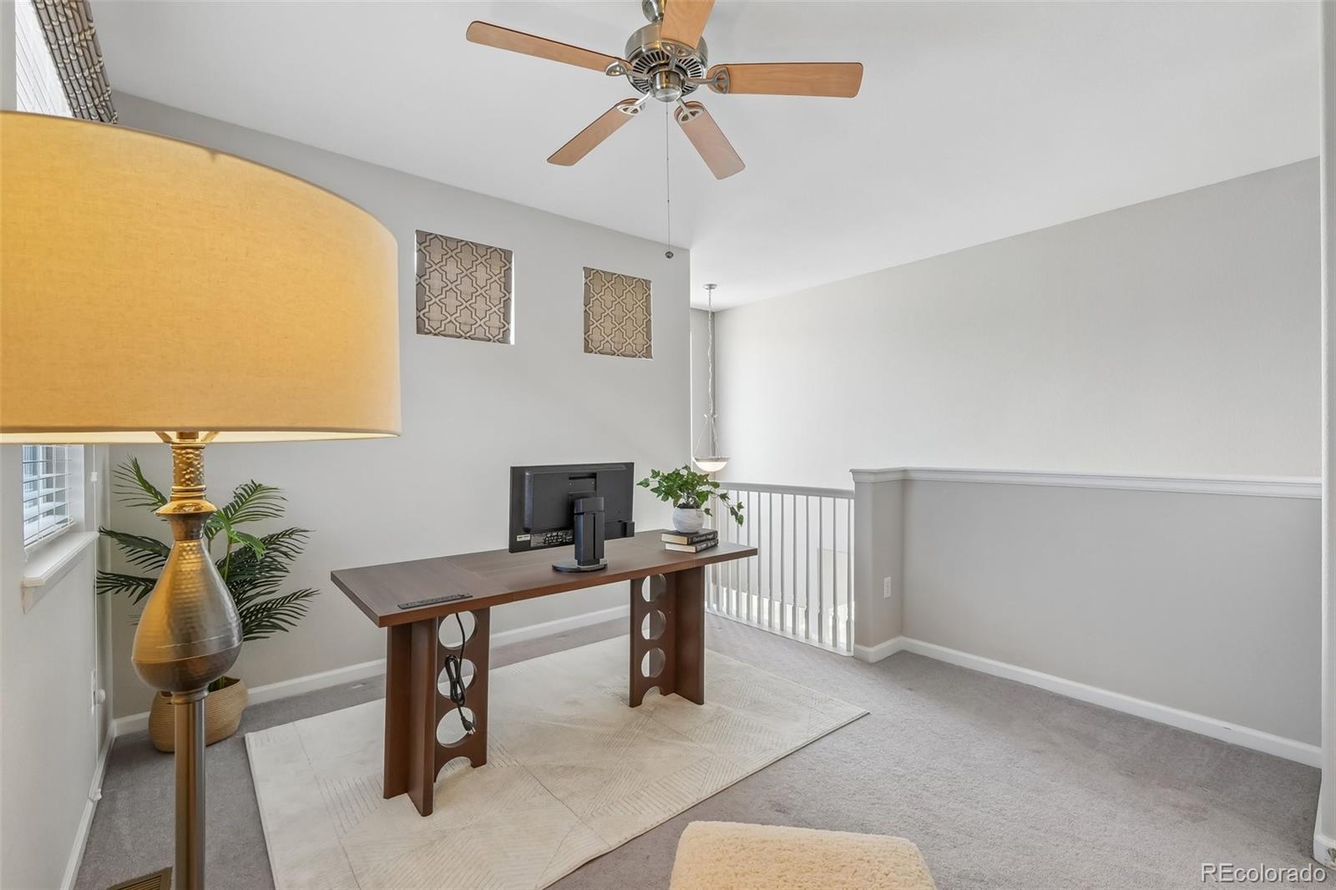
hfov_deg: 100.4
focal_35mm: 15
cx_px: 668
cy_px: 445
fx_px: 557
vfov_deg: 77.3
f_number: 8
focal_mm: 10
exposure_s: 1/10
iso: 800
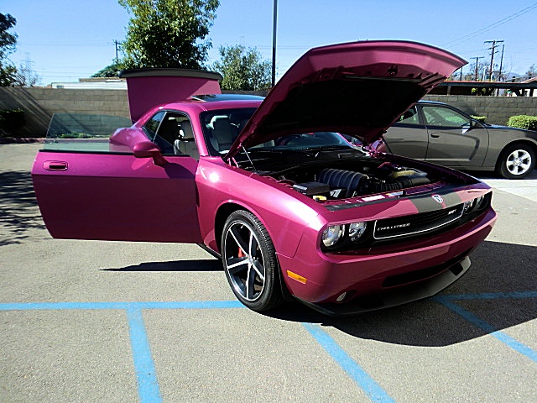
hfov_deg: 67.3
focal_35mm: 26
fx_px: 403
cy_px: 202
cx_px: 268
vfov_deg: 53.1
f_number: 2.6
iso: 64
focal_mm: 4.65
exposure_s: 1/640
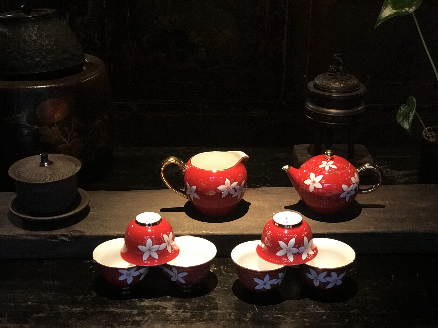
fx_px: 721
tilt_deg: -23.6
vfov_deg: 25.7
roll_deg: +0.3
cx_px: 219
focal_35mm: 57
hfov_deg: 33.8
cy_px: 164
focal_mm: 6.6
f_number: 2.8
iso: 200
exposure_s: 1/60
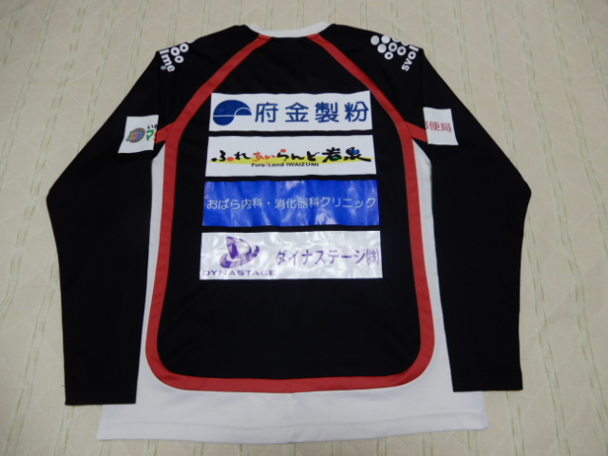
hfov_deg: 71.6
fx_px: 422
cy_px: 228
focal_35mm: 24
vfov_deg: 56.8
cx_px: 304
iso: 280
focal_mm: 4.3
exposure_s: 1/30
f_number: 3.4
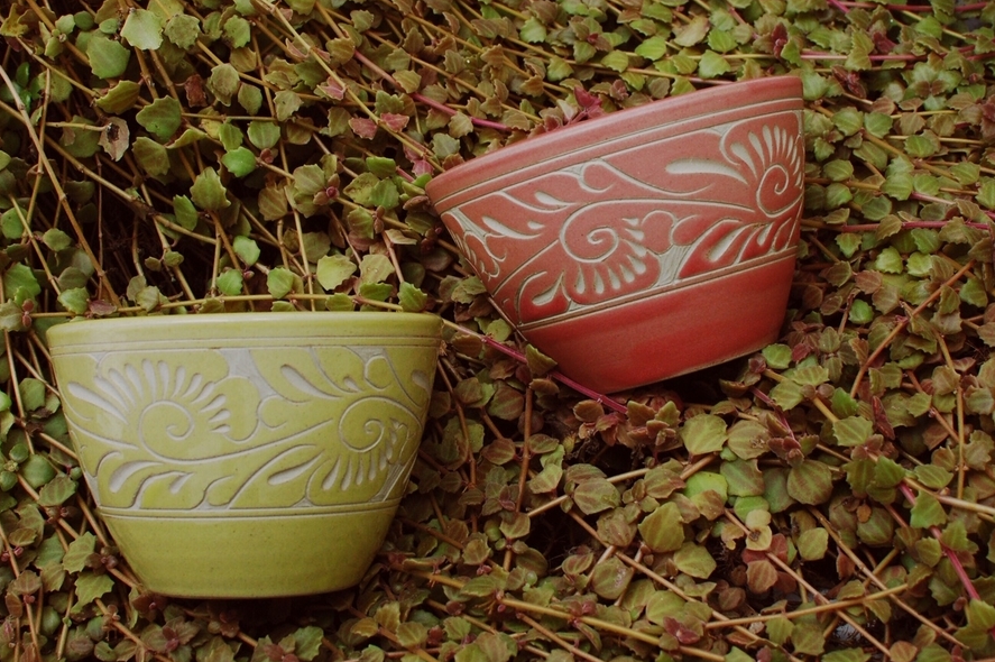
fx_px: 1673
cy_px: 308
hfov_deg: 33.1
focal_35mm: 61
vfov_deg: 22.4
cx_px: 446
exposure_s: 1/250
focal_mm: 35
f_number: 8
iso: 800
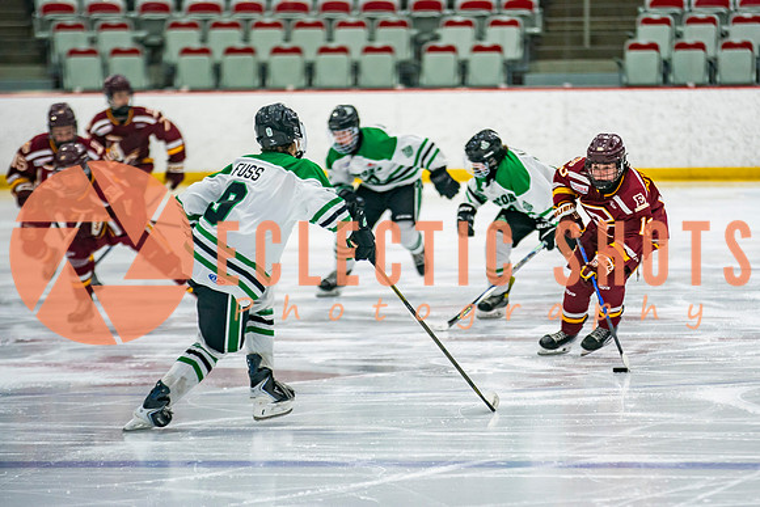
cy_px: 253
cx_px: 541
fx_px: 5342
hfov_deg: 8.1
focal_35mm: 253
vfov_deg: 5.4
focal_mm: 175
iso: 1000
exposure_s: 1/640
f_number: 2.8
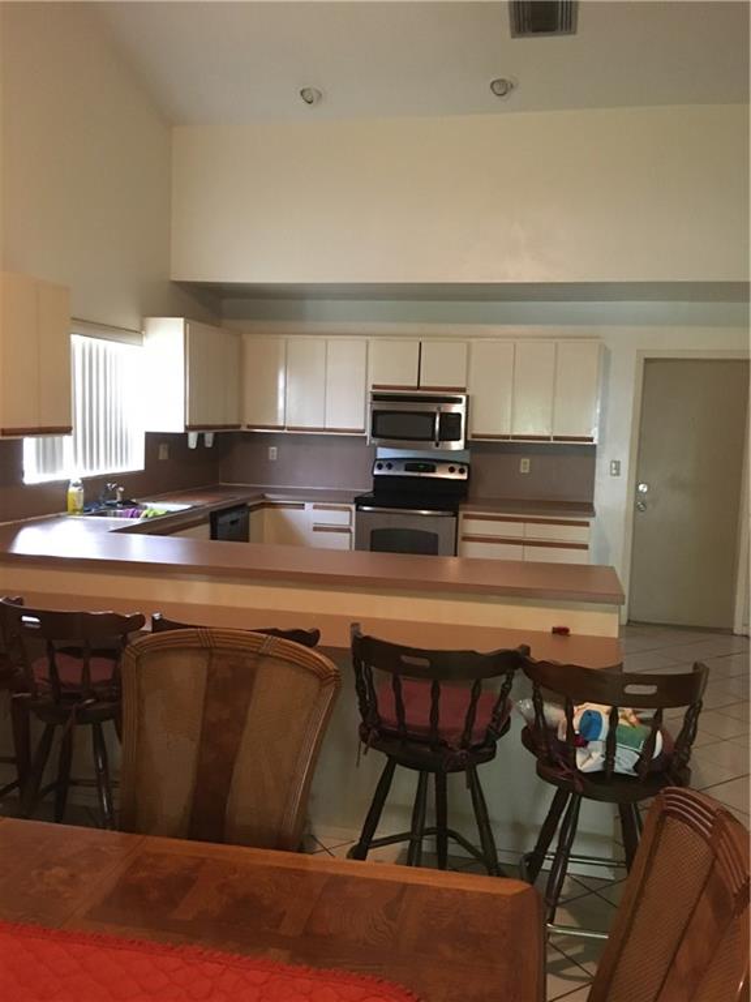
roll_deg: -1.0
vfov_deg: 61.7
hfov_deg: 48.2
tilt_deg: -6.3
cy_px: 501
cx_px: 376
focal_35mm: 29
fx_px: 839
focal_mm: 4.15
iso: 320
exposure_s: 1/15
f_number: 2.2
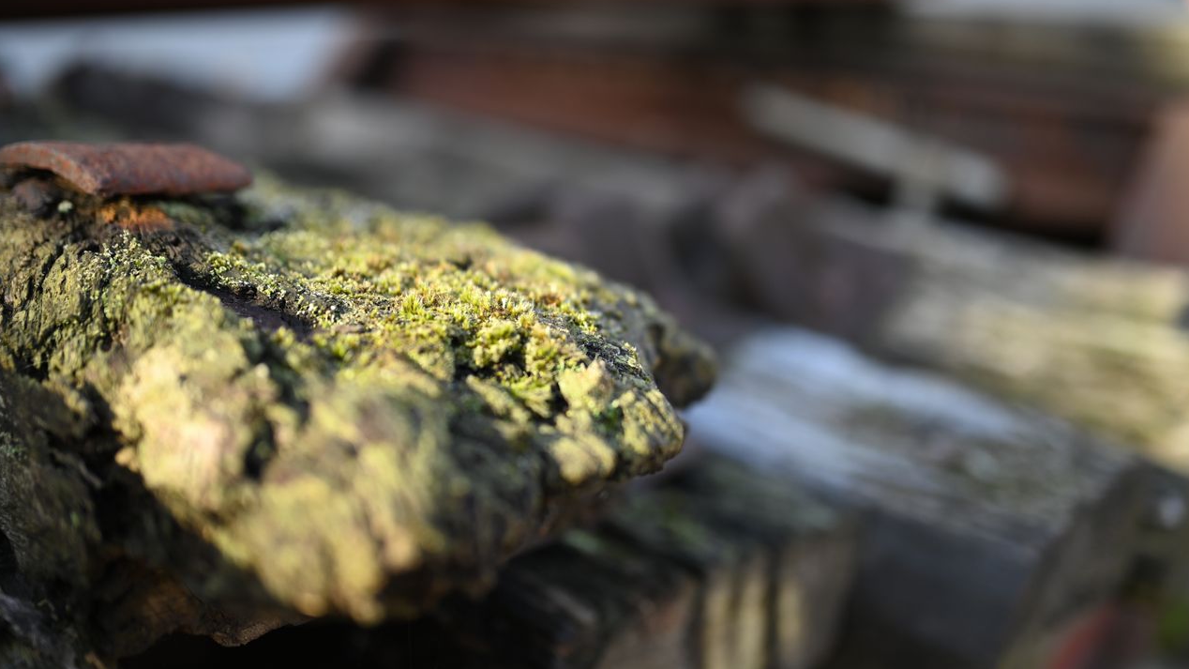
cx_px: 595
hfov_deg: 54.0
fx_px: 1166
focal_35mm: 37
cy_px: 297
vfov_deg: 32.0
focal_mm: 35
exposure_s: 1/1000
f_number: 1.2
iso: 100
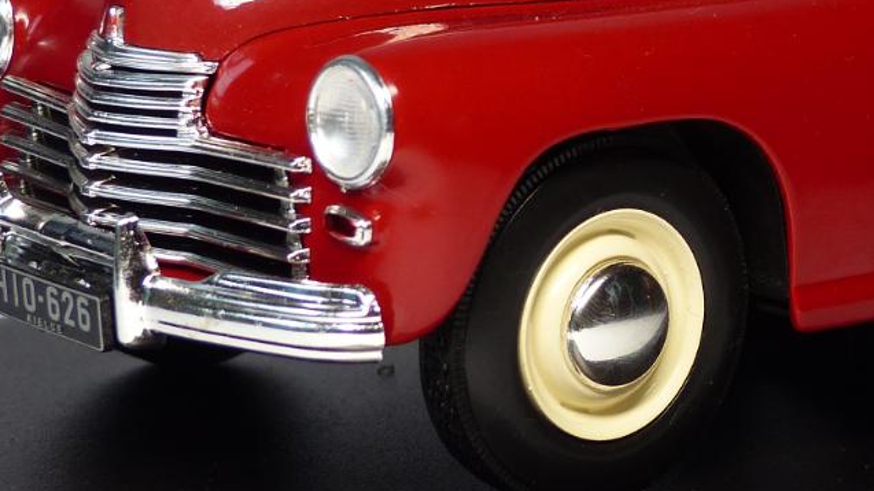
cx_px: 779
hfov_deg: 12.8
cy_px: 78
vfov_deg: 7.3
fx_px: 3869
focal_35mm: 167
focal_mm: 10.9
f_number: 2.8
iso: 100
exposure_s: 1/100
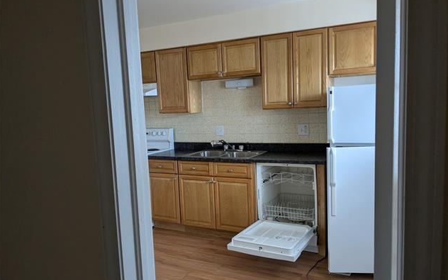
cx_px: 223
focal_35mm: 29
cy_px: 151
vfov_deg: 43.1
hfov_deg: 64.6
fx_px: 354
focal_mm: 4.38
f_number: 1.73
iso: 254
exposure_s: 1/120
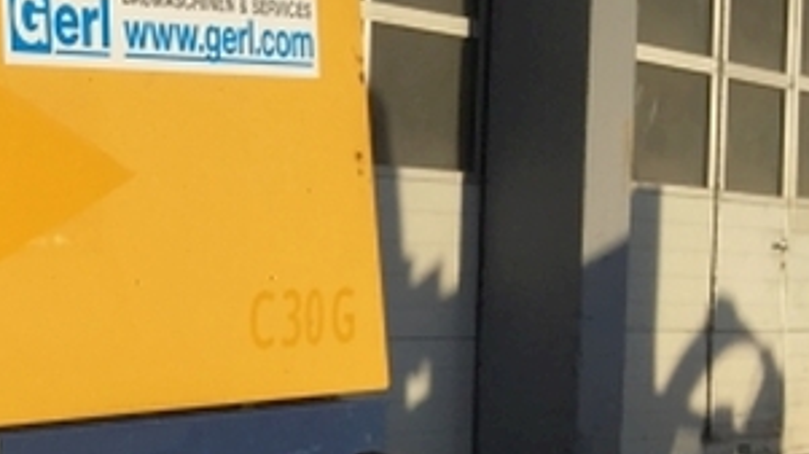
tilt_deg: -3.8
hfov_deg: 18.6
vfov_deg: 11.4
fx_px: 2251
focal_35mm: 105
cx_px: -301
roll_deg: -0.7
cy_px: 454
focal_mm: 4.15
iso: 25
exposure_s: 1/1570
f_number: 2.2
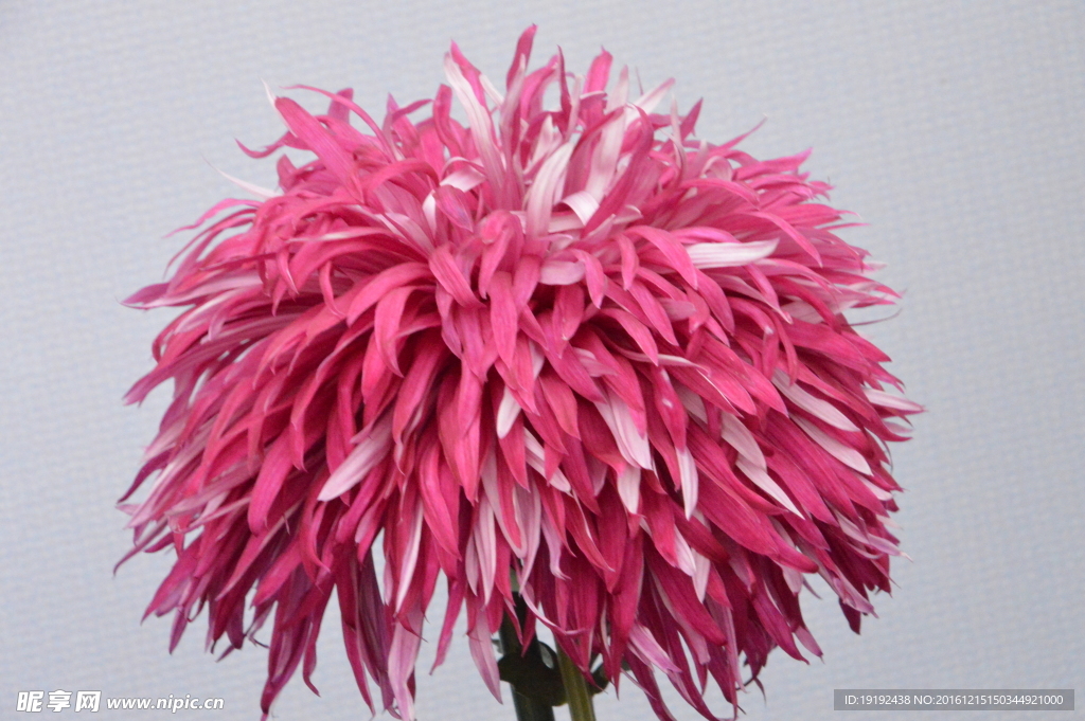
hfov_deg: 6.9
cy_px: 360
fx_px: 9034
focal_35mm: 300
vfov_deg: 4.6
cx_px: 542
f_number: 18
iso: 6400
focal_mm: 200
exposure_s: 1/160
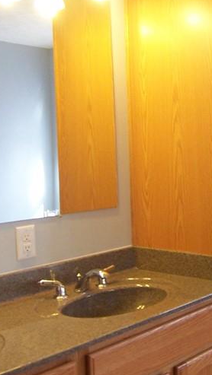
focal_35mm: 52
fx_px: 519
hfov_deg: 22.6
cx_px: 185
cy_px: 172
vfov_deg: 39.8
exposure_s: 1/30
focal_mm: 3.8
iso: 125
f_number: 2.8
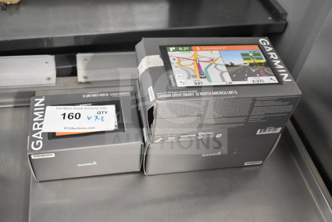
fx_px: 360
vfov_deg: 34.2
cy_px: 111
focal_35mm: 39
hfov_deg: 49.5
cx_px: 166
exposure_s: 1/40
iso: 6400
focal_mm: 26
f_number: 4
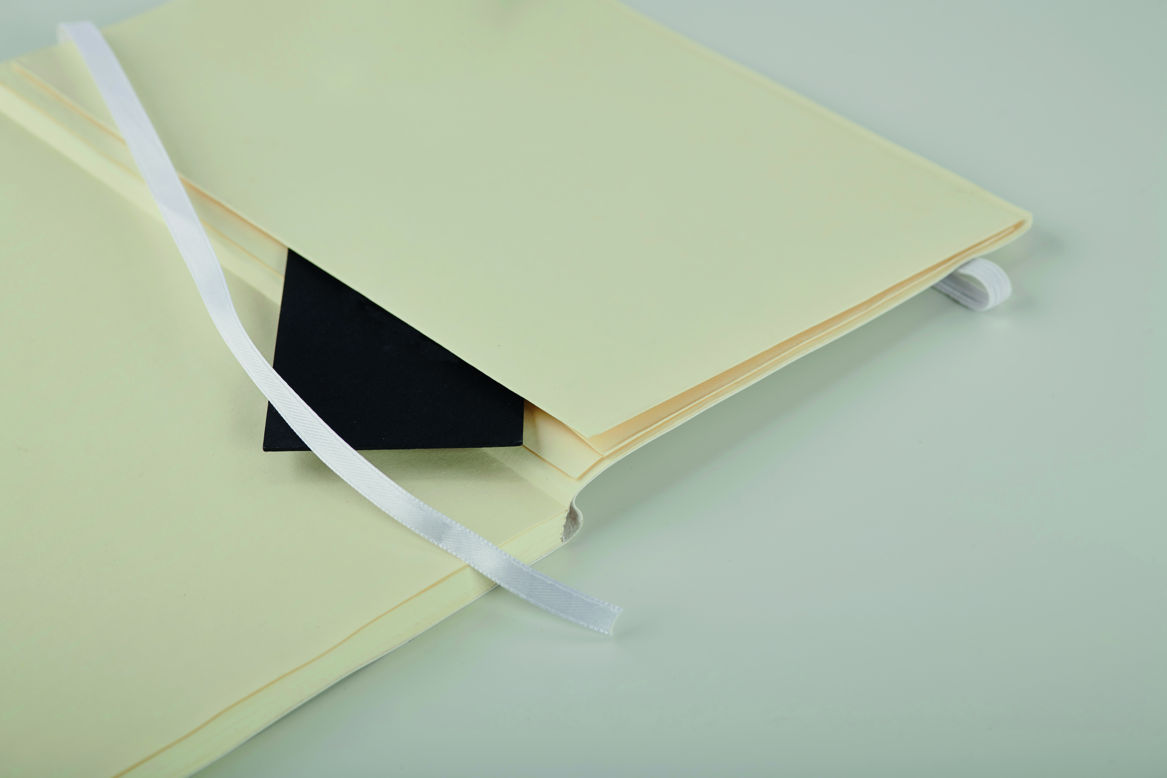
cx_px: 584
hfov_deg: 19.5
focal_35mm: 105
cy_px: 389
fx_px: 3403
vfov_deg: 13.0
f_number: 13
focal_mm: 105
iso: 64
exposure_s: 1/200
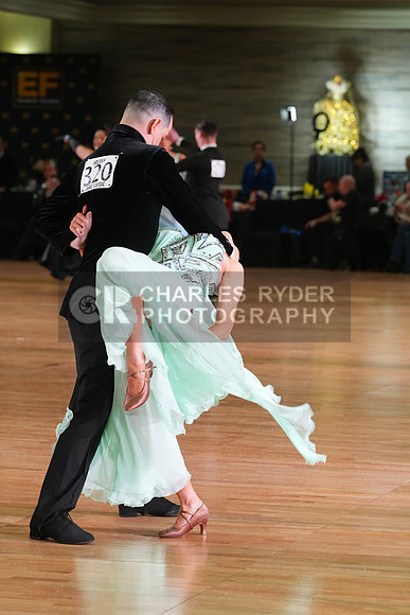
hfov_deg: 9.1
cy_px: 308
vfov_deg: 13.6
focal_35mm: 151
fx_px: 2578
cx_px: 205
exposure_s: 1/200
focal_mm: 151
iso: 3200
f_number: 5.6
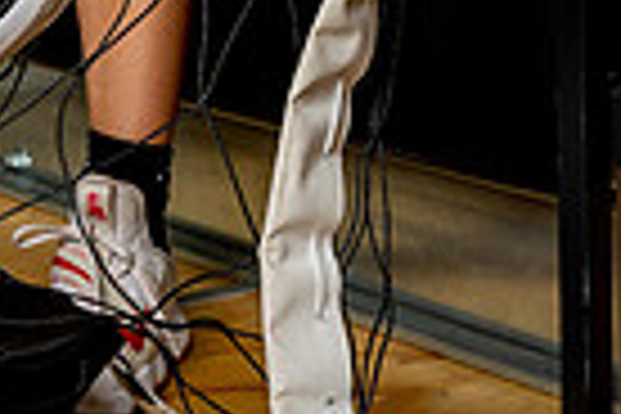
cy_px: -500
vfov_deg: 10.5
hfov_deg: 17.1
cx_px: -4
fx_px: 2018
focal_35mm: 117
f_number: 6.3
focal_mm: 24
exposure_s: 1/250
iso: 400
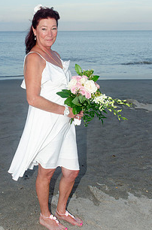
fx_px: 338
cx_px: 56
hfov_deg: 25.3
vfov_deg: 37.5
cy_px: 94
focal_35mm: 53
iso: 200
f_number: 6.3
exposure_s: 1/250
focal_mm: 24
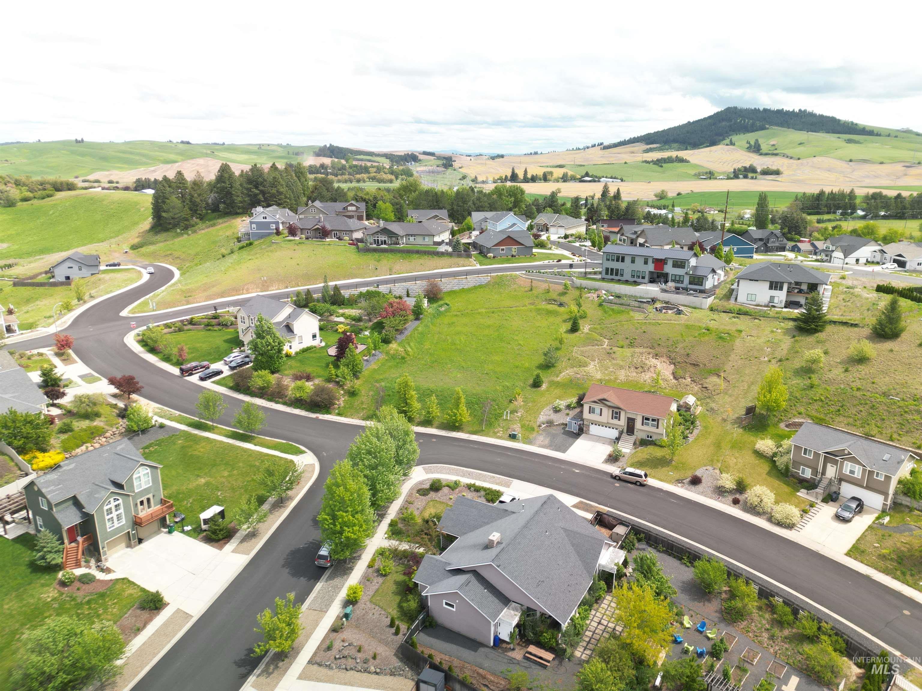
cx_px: 461
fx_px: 639
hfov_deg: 71.6
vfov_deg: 56.8
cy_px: 346
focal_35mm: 24
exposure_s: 1/100
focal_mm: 6.72
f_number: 1.7
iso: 100
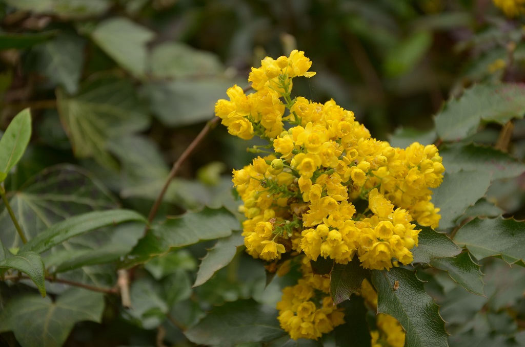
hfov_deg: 23.4
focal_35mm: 87
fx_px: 1266
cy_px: 174
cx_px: 262
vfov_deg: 15.6
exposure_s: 1/125
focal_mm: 58
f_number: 5.6
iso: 100
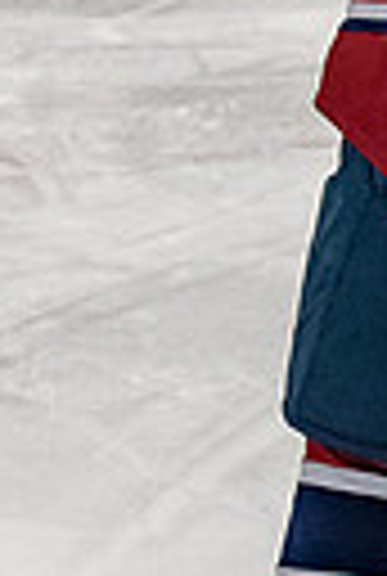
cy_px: -382
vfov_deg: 3.7
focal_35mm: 558
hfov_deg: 2.5
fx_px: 8949
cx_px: 544
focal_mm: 70
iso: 2500
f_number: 4
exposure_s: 1/800
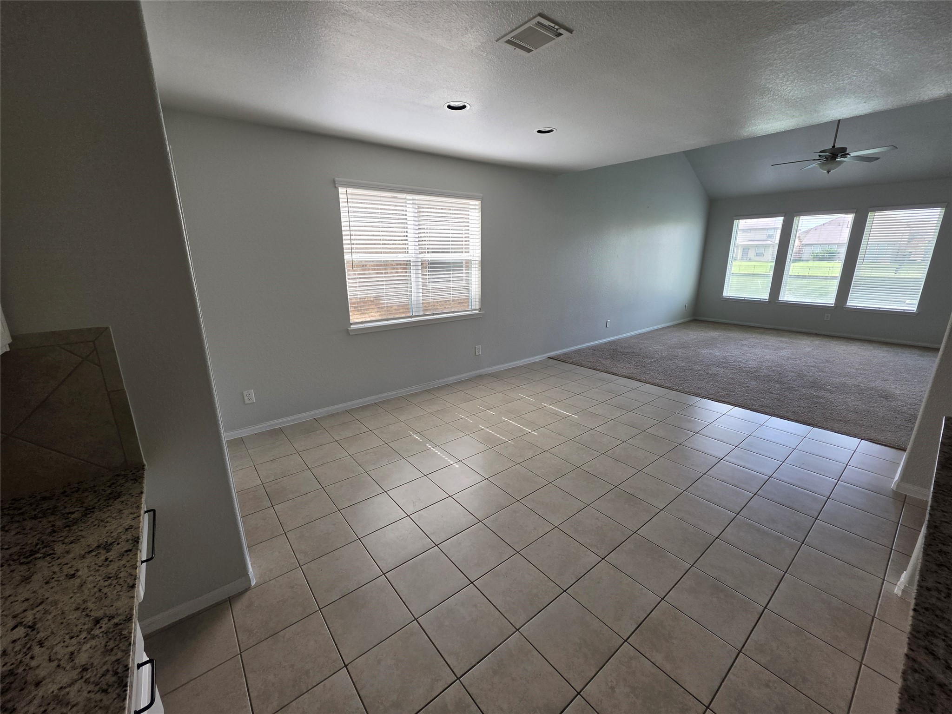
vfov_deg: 89.9
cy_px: 357
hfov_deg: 106.2
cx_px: 476
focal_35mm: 13
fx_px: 358
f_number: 1.9
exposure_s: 1/120
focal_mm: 2.2
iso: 32
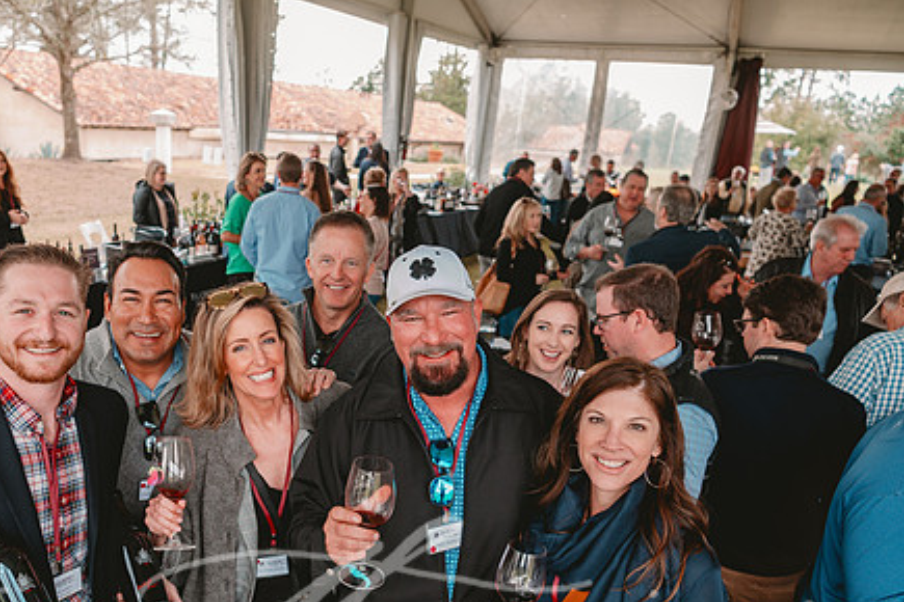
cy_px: 399
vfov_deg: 40.6
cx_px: 343
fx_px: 803
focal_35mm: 32
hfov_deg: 58.0
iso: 250
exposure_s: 1/200
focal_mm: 24
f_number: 3.5
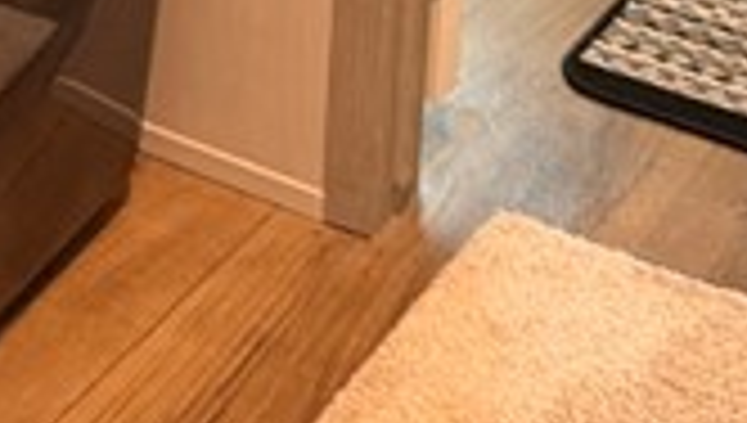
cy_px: -990
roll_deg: -0.1
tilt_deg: -12.4
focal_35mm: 161
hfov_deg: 12.5
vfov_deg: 6.6
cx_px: -446
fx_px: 3194
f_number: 1.78
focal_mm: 6.76
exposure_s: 1/60
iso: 200
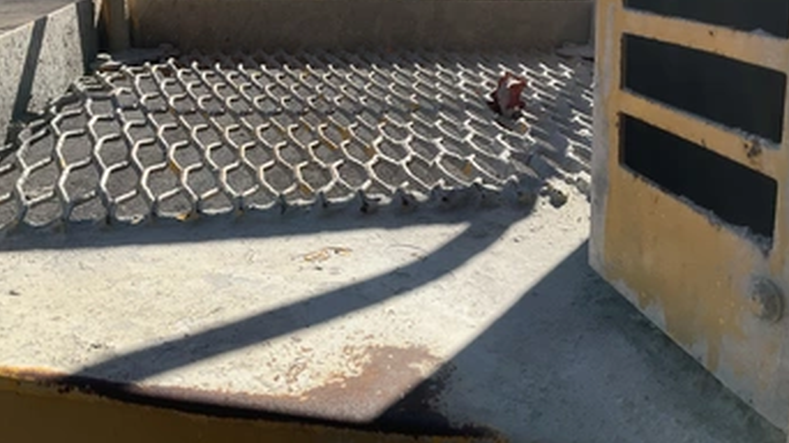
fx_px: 774
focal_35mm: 37
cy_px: 108
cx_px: 365
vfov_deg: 31.4
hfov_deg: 54.0
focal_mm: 3
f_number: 1.8
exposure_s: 1/2227
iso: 25
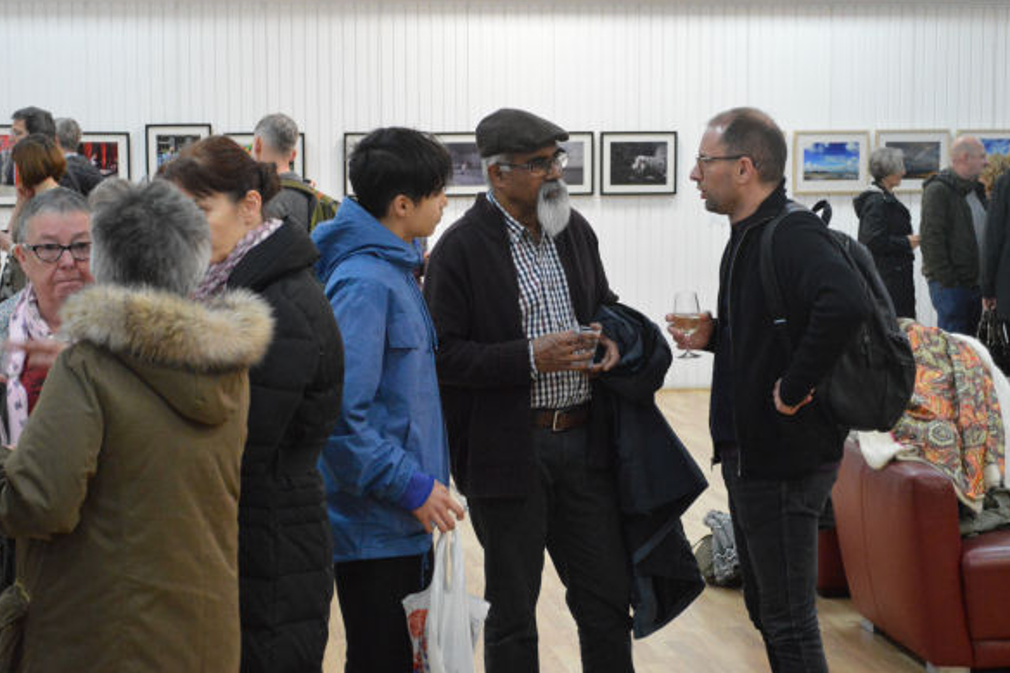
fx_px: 1935
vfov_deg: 19.7
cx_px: 472
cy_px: 349
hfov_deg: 29.2
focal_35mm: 69
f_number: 5.3
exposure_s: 1/60
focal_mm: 42
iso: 3200
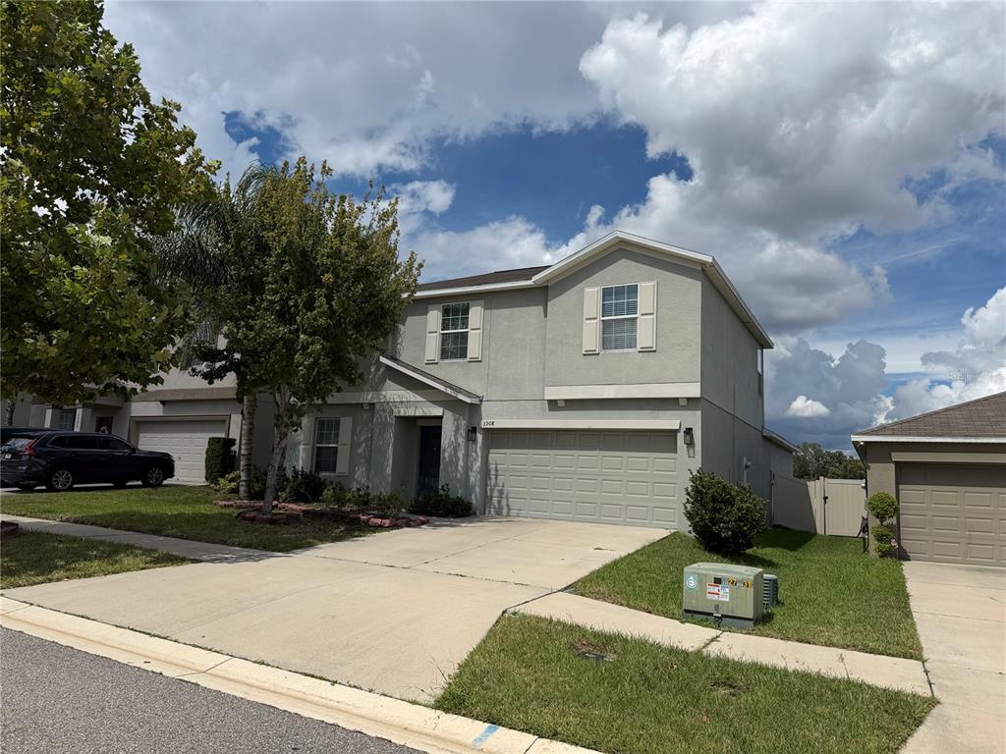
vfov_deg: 56.8
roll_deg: -2.4
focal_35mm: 24
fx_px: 697
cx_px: 503
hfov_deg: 71.6
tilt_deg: +8.3
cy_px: 377
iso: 80
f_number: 1.78
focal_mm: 6.76
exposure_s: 1/9091
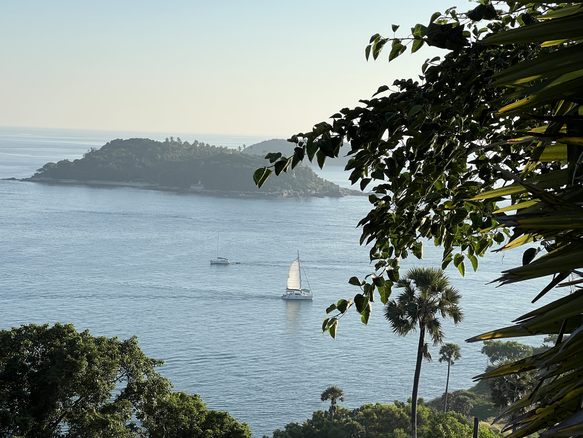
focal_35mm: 77
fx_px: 1297
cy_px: 219
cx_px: 292
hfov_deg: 25.3
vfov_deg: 19.1
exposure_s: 1/1193
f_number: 2.8
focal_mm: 9
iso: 32
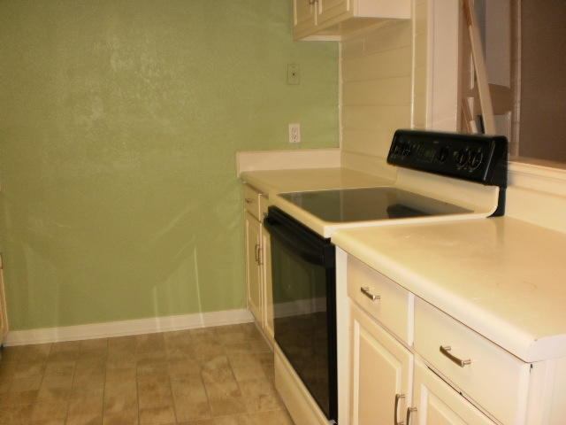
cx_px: 283
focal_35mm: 36
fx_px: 589
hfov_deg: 51.4
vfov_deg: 39.7
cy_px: 212
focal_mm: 6.3
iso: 125
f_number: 3.1
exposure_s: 1/30
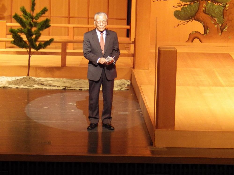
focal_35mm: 280
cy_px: 88
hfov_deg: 7.1
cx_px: 117
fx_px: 1893
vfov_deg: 5.3
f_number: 5.8
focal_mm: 50.1
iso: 800
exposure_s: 1/40
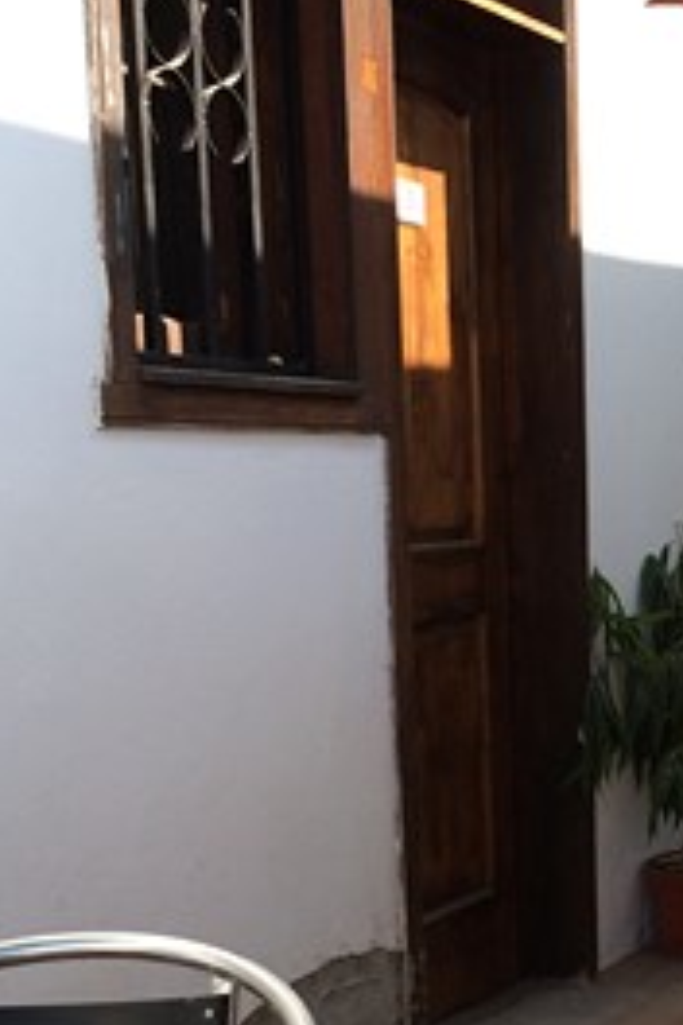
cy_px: 707
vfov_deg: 28.2
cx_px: 706
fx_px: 2020
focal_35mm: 71
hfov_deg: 18.6
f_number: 2.2
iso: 32
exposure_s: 1/562
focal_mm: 4.12
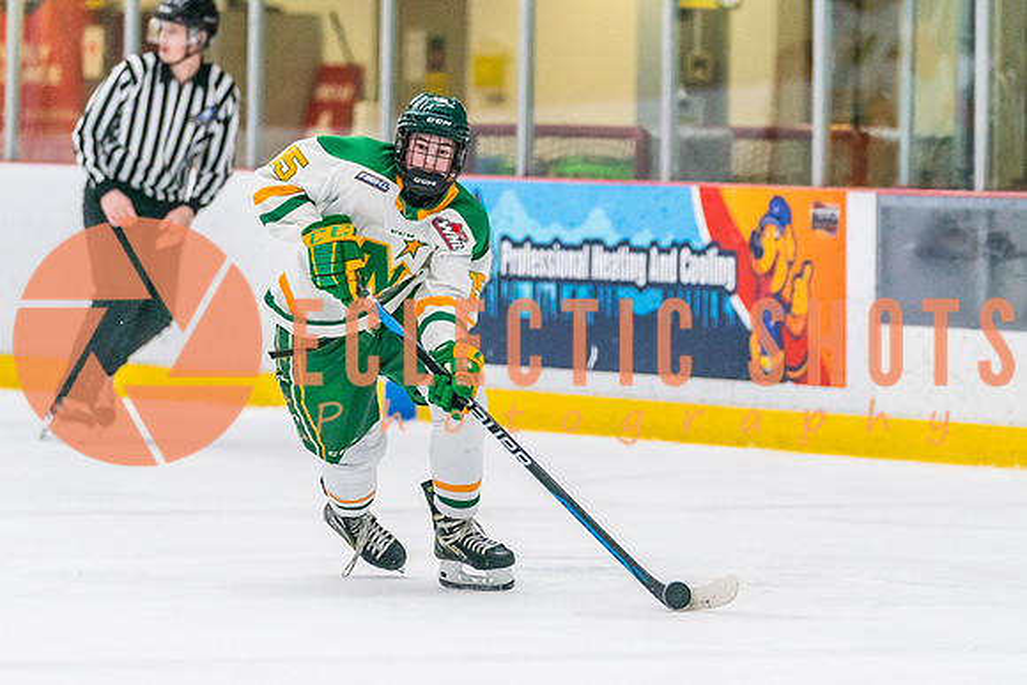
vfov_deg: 3.8
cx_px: 477
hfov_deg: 5.7
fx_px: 10261
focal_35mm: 360
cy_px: 284
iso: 3200
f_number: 2.8
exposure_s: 1/1250
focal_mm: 173
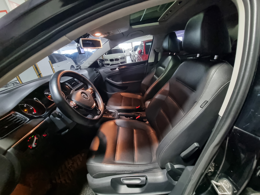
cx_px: 130
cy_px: 98
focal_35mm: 13
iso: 1000
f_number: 2.2
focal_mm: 2.2
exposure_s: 1/24
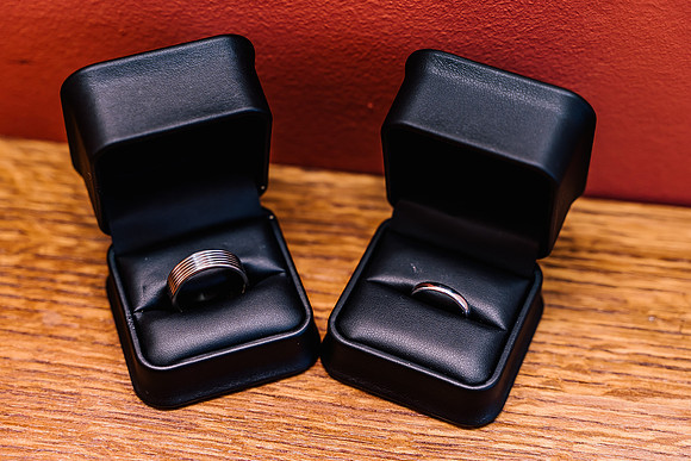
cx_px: 346
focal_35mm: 65
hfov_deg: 31.0
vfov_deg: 20.9
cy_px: 230
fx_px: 1248
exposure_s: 1/160
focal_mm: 65
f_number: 4
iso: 800
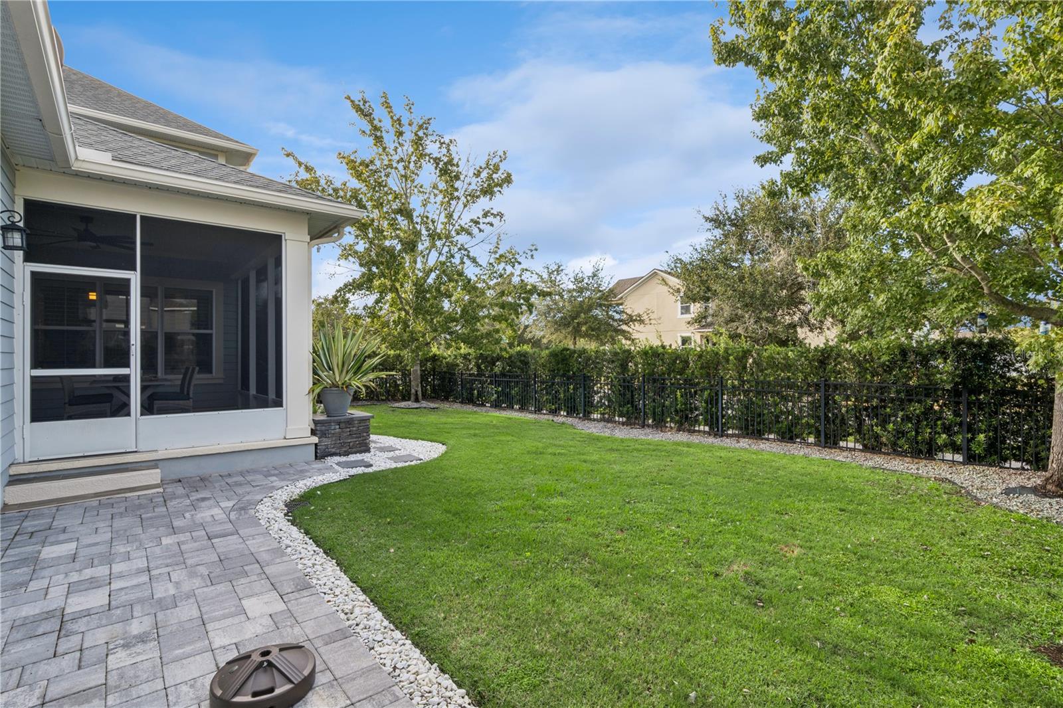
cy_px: 354
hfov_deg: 96.7
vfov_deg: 73.7
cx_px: 532
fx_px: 472
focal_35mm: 16
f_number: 20
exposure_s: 1/20
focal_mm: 16
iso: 160
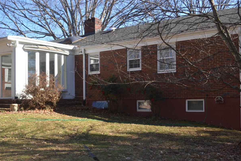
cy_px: 92
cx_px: 127
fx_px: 301
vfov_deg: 29.8
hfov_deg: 43.6
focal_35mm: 45
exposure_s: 1/200
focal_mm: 24
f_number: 5
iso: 100
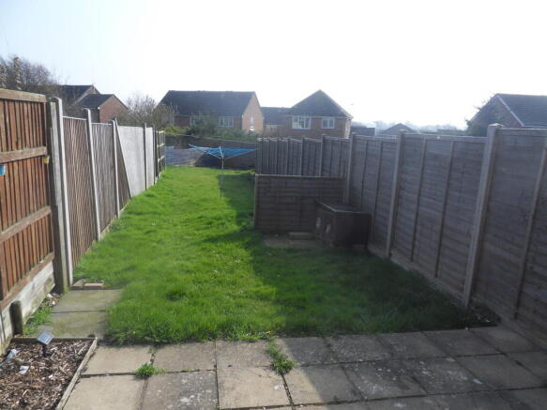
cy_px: 205
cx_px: 274
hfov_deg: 71.6
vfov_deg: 56.8
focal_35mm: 24
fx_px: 379
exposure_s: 1/180
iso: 80
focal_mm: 4.2
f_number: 7.5
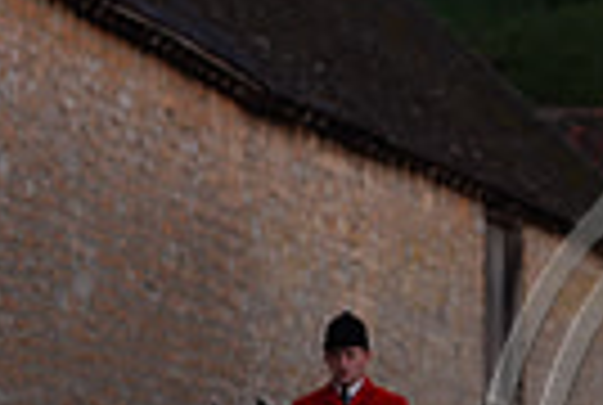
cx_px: 891
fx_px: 7386
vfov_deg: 3.1
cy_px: 454
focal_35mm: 440
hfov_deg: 4.6
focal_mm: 102
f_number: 2.8
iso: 2000
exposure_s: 1/160
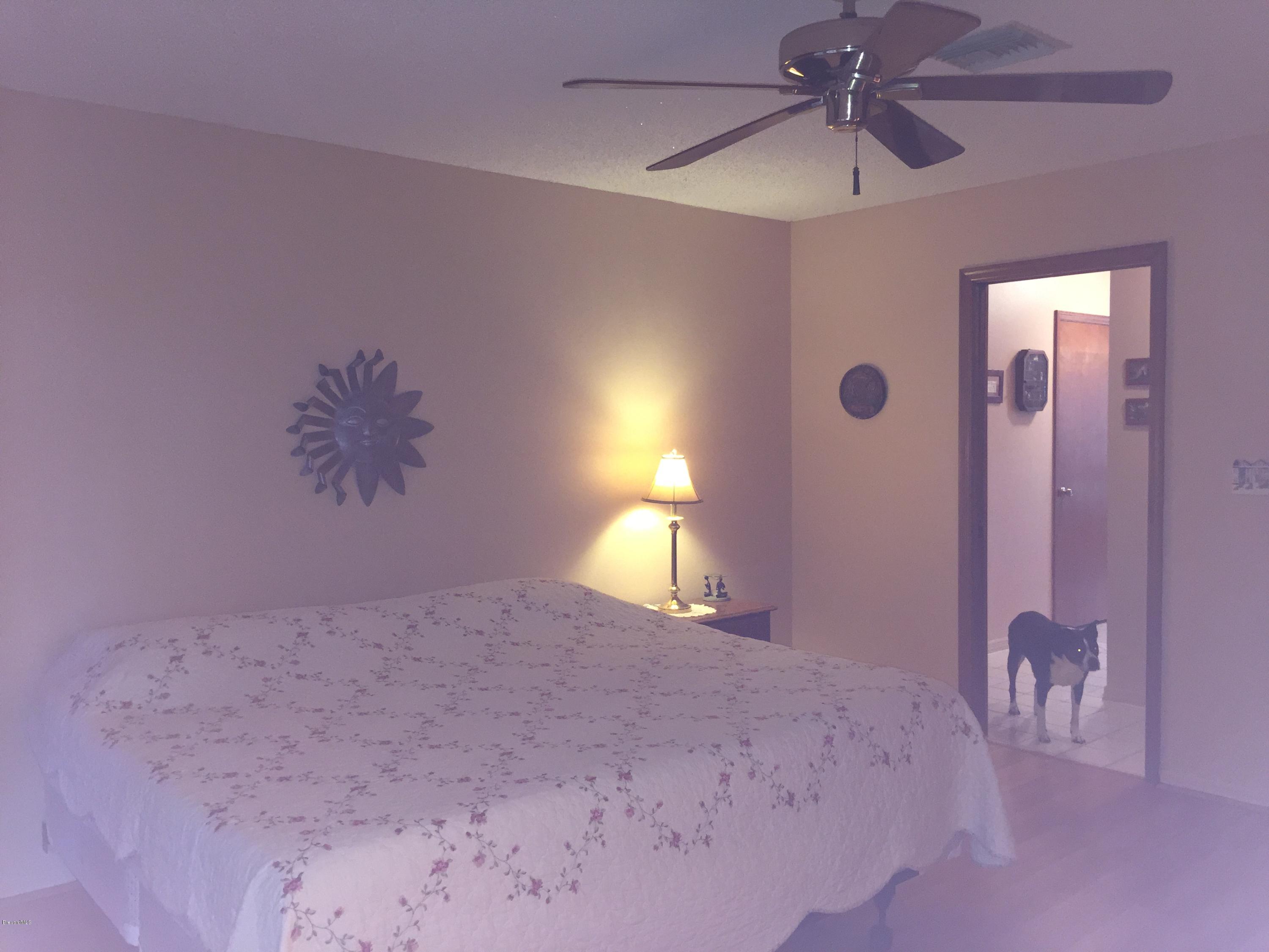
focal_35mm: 29
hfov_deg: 61.7
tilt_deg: -3.4
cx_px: 634
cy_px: 476
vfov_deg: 48.2
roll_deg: +0.2
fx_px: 1063
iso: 100
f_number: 2.2
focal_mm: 4.15
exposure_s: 1/20
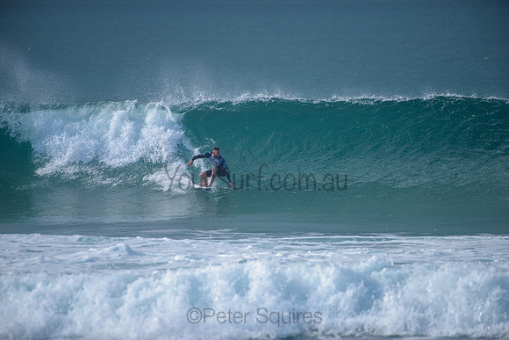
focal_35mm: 507
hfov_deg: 4.1
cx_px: 254
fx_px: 7172
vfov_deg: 2.7
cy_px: 170
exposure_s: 1/2000
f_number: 5.6
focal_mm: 500
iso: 220
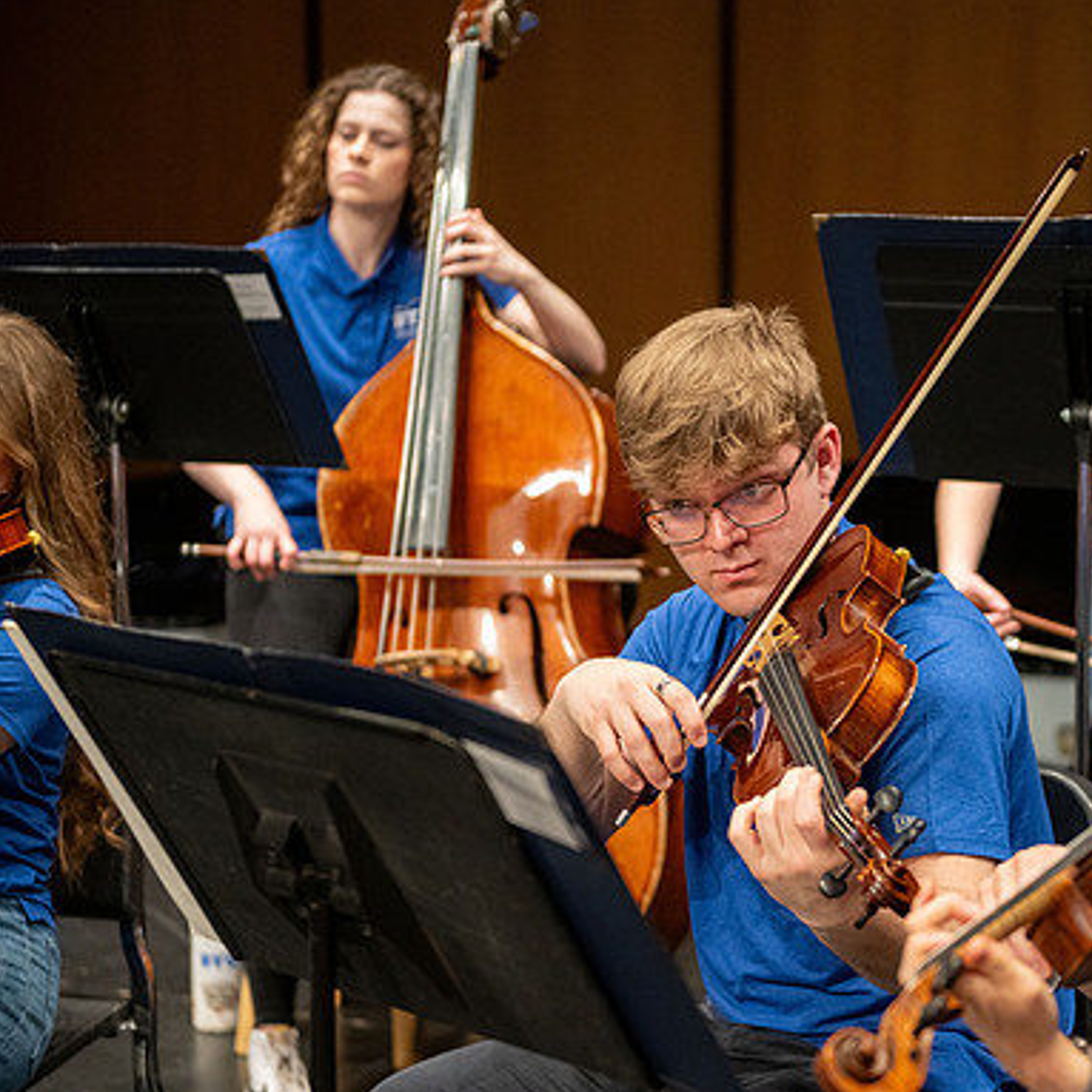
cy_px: 546
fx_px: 3212
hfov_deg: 19.2
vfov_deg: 19.3
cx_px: 798
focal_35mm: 90
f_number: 2.8
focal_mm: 70
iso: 3200
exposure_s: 1/500
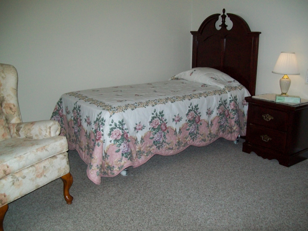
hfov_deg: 51.4
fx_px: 320
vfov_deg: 39.7
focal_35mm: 36
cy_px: 116
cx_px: 154
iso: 160
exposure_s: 1/500
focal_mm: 6
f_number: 2.7
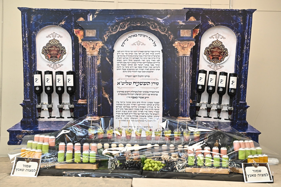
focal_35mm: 52
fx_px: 406
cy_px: 94
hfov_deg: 38.2
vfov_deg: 26.0
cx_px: 140
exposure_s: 1/200
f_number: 5.6
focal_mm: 52
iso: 2500
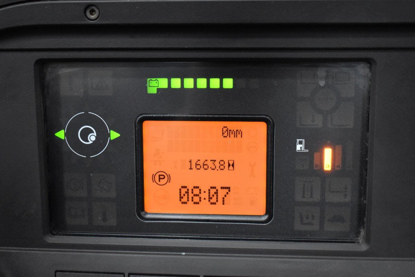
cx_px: 208
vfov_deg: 26.5
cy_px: 138
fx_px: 588
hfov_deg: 38.9
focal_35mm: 51
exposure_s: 1/60
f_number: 4.5
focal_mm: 34
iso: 3200
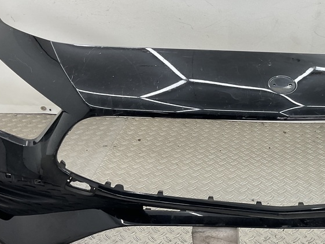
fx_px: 488
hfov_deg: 35.5
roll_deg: -3.9
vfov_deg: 28.0
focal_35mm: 52
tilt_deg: -29.5
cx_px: 264
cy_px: 138
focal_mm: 3
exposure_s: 1/100
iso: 25
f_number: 1.8
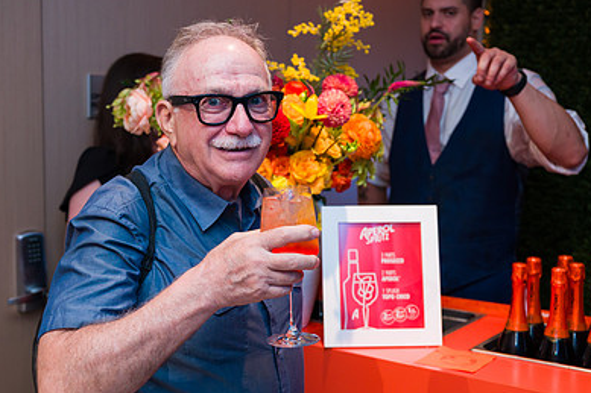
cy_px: 202
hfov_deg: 41.9
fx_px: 771
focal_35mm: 47
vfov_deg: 28.6
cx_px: 275
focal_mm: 31
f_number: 3.2
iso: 800
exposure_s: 1/160
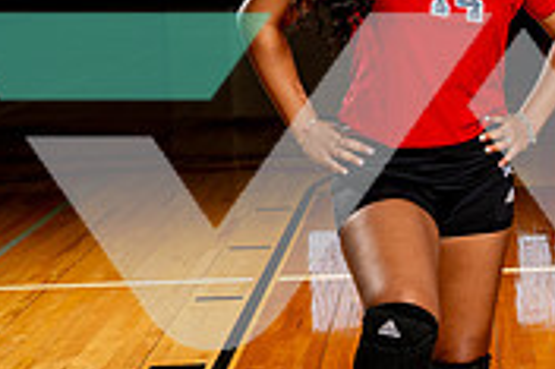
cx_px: 744
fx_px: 1540
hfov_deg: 18.8
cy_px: 181
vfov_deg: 13.7
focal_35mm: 100
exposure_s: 1/250
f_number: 5.6
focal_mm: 30
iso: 100
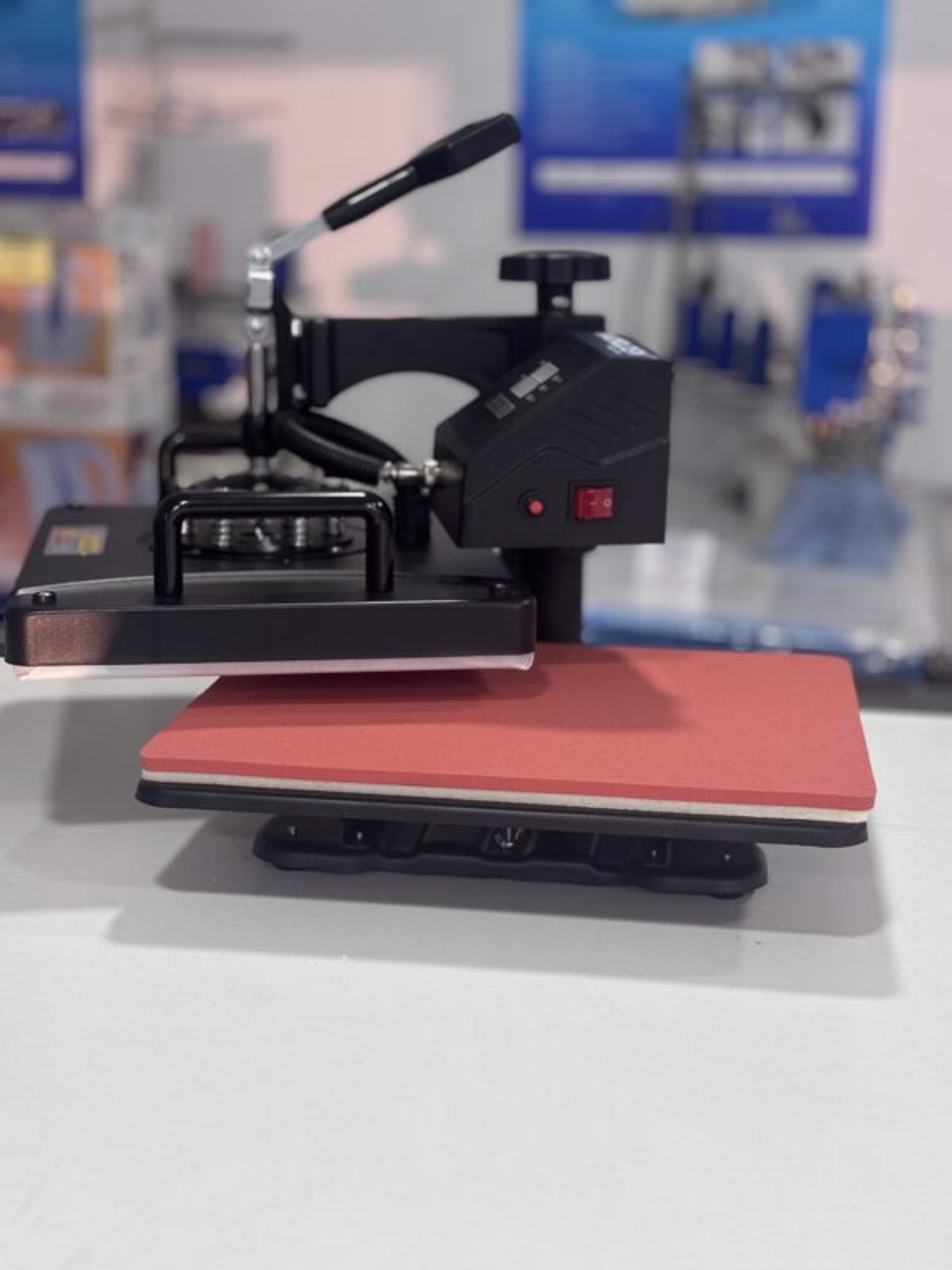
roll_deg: -1.4
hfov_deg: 28.0
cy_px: 635
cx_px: 476
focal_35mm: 52
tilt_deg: -13.7
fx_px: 1907
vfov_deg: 36.8
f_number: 1.6
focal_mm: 5.96
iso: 80
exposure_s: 1/50
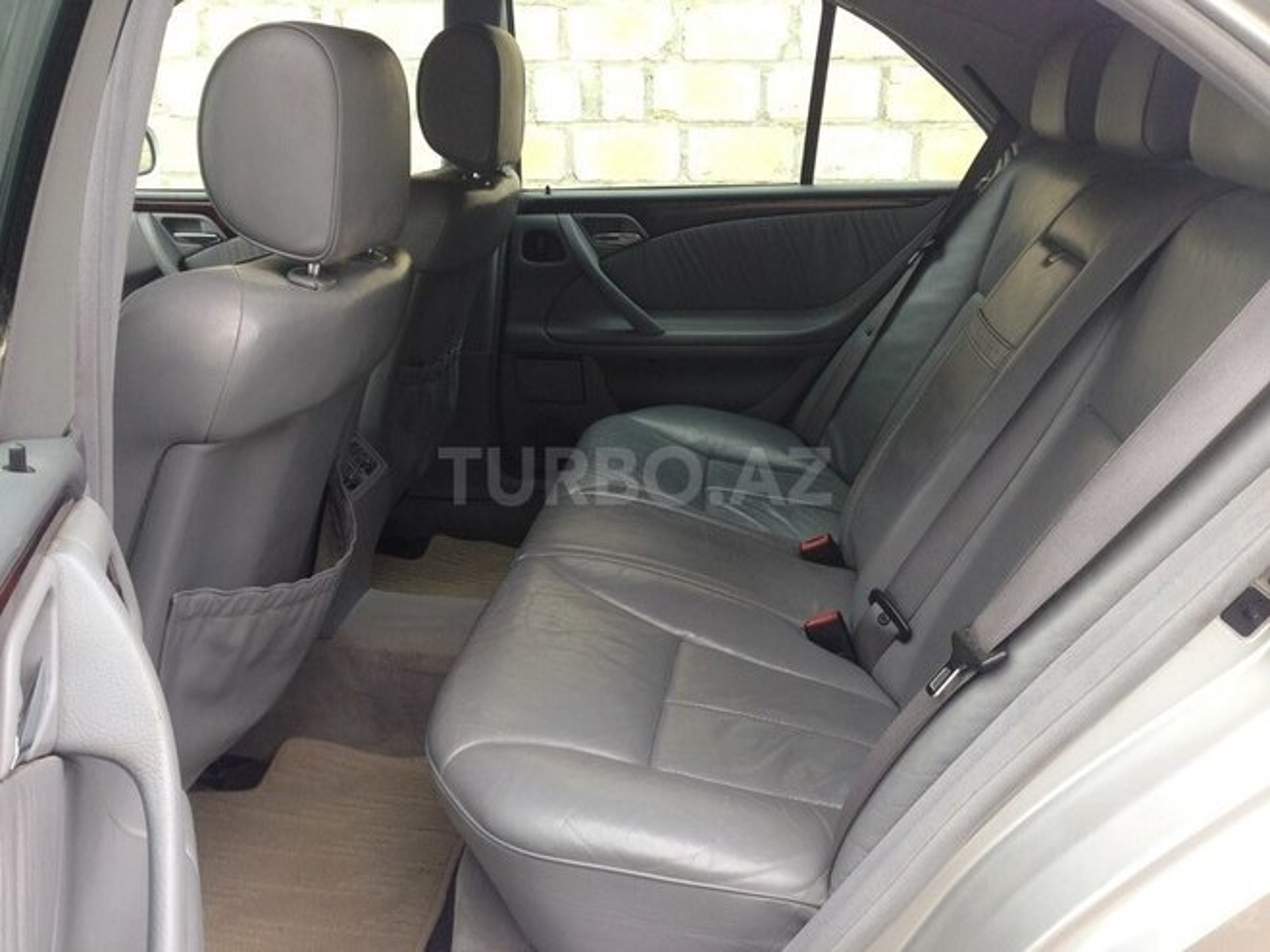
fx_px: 1211
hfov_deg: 55.4
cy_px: 476
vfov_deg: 42.9
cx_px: 635
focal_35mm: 33
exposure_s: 1/120
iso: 50
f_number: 2.4
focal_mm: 4.12
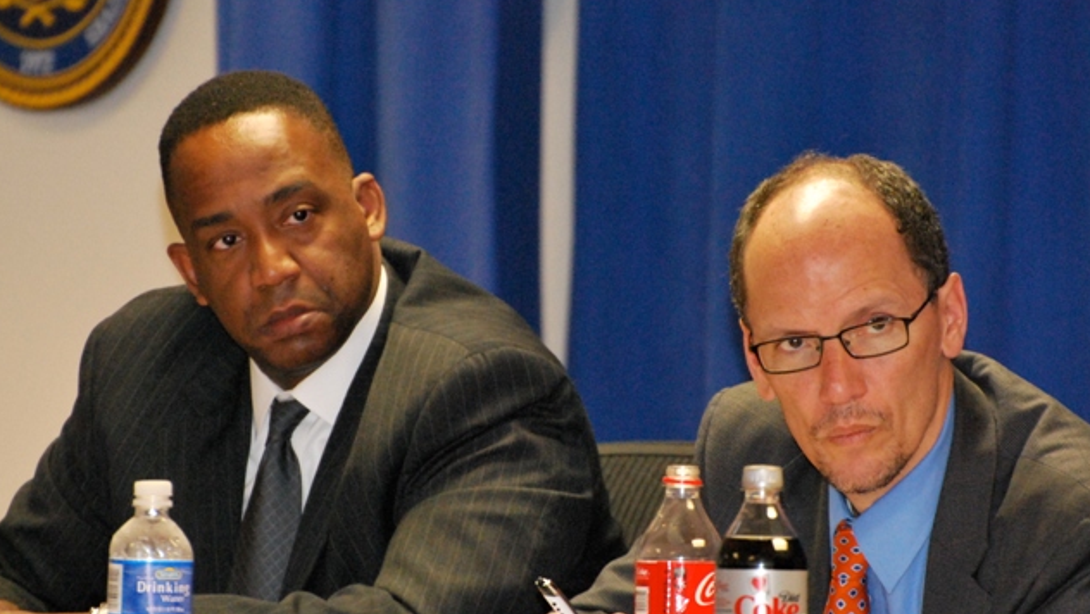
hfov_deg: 4.5
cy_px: 412
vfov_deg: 2.5
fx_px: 13820
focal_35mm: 478
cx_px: 543
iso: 1600
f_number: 5.6
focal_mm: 240
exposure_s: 1/60
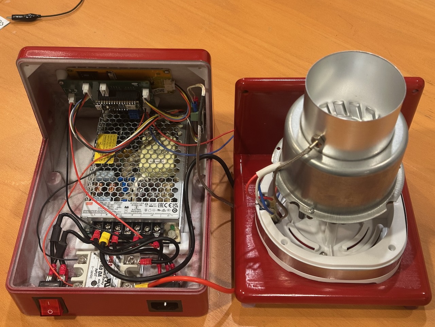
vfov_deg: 30.3
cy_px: 164
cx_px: 218
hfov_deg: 39.7
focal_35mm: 48
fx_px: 603
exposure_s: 1/40
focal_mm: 6.86
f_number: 1.78
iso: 320
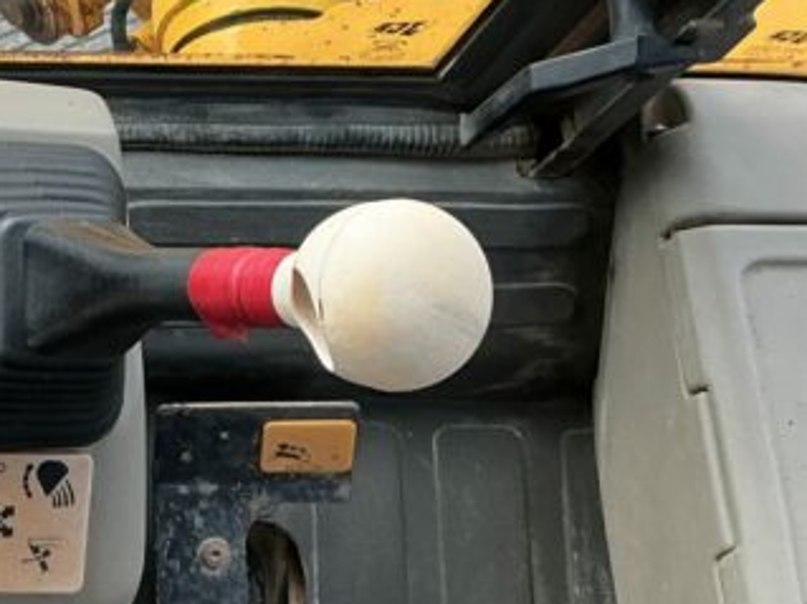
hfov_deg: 20.5
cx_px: -134
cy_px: 217
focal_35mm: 90
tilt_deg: -63.6
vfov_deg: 16.4
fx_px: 2097
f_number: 1.8
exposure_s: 1/201
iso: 20
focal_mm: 3
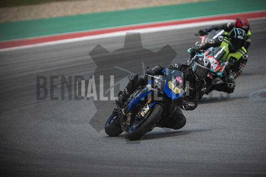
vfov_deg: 3.3
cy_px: 88
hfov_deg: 4.9
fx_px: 3104
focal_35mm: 420
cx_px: 133
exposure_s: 1/4000
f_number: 2.8
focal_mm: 280
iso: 640
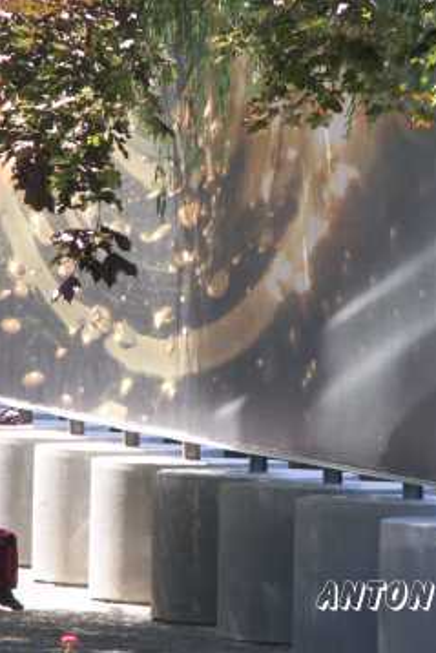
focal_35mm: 357
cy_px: 326
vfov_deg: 5.8
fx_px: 6479
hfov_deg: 3.9
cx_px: 142
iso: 50
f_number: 4.5
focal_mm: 42
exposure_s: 1/80
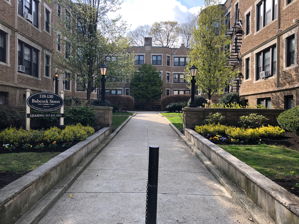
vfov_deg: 49.7
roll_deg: -0.4
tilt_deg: +0.0
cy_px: 112
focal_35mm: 28
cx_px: 150
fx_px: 242
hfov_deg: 63.4
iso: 20
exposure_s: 1/412
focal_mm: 4
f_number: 1.8
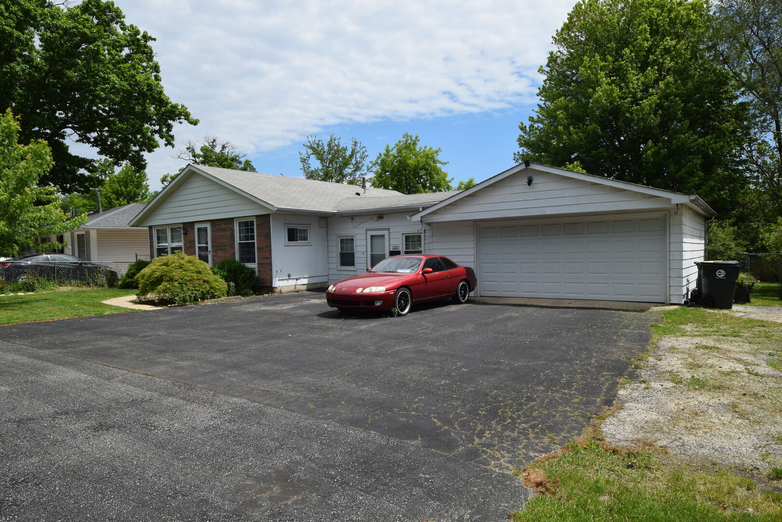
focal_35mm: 22
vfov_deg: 56.1
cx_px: 391
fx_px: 489
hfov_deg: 77.3
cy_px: 261
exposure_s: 1/400
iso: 200
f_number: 10
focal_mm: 15
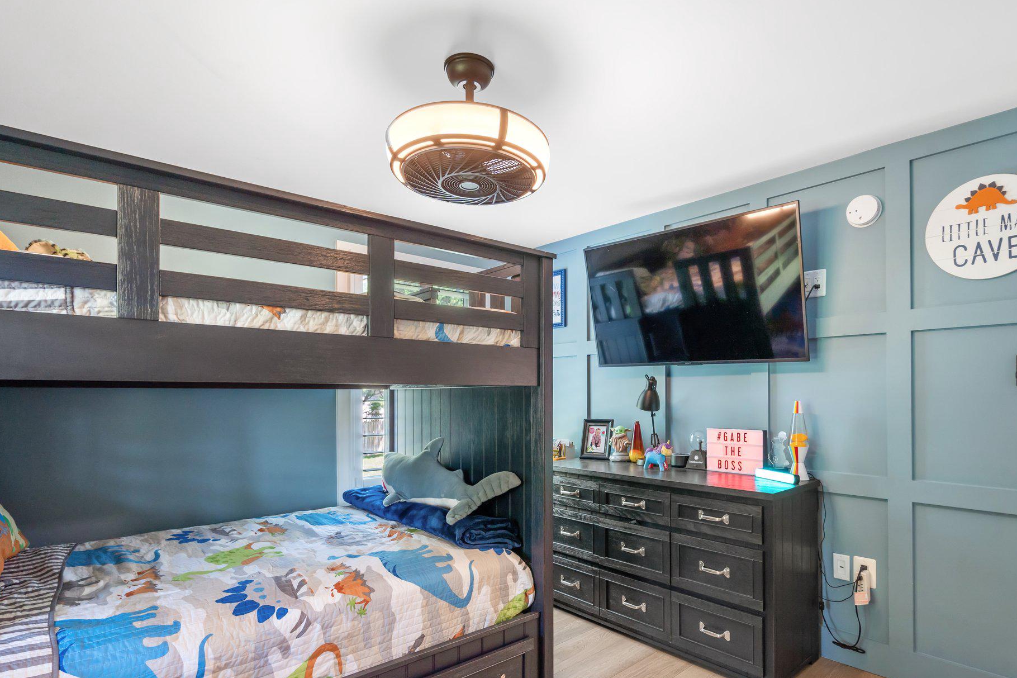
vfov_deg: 67.2
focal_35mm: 18
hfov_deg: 89.6
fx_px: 508
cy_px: 369
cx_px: 568
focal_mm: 16
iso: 500
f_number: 8
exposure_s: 1.6
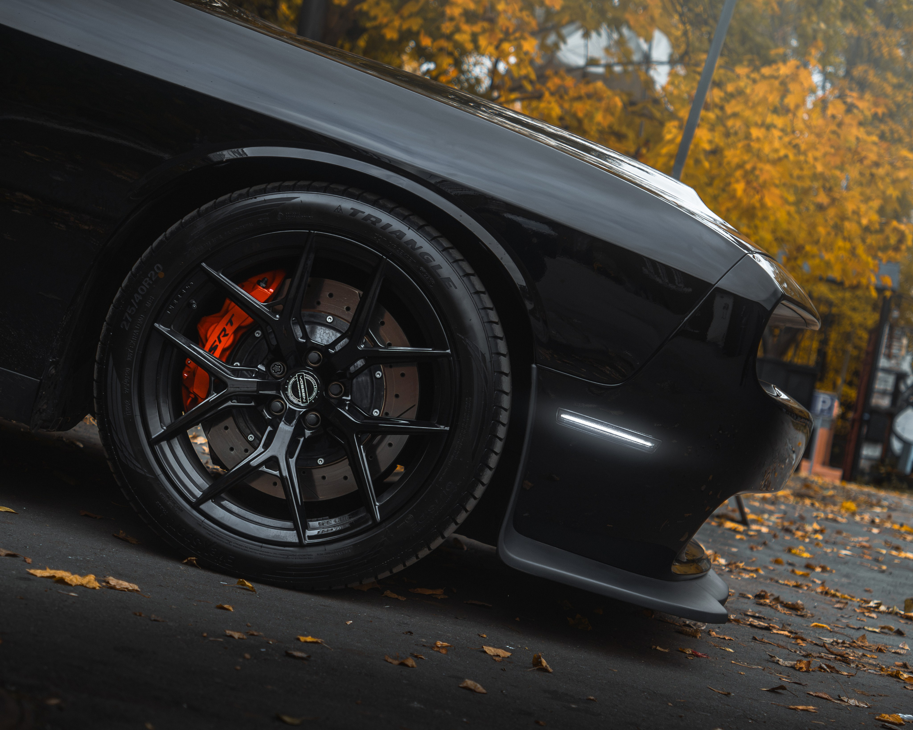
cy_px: 404
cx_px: 435
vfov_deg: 20.8
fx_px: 1989
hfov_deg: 25.9
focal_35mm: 74
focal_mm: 38.8
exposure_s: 1/320
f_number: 2.8
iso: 500
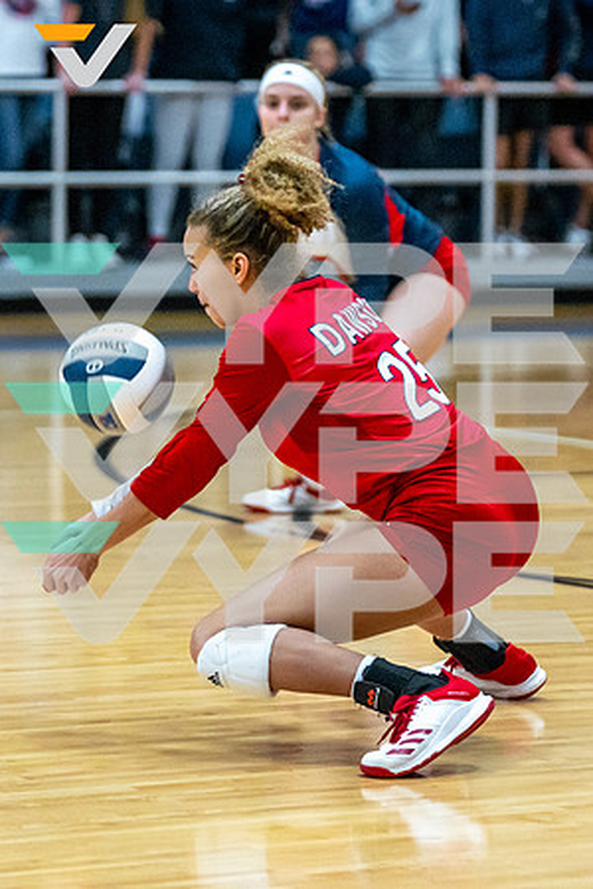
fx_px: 4960
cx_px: 297
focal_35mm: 201
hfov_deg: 6.8
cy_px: 344
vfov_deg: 10.2
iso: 2000
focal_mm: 109
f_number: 2.8
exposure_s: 1/1600
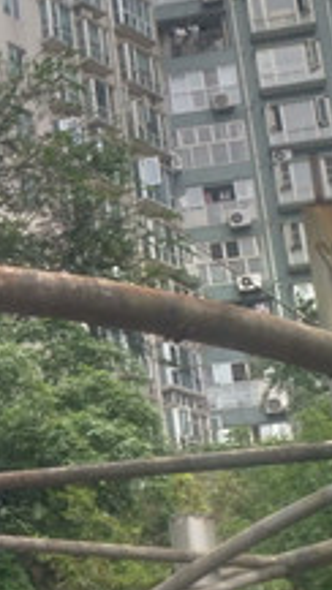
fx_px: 1550
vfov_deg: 21.5
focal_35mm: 99
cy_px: 390
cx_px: -367
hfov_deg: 11.0
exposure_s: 1/50
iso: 169
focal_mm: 4.73
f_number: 2.2
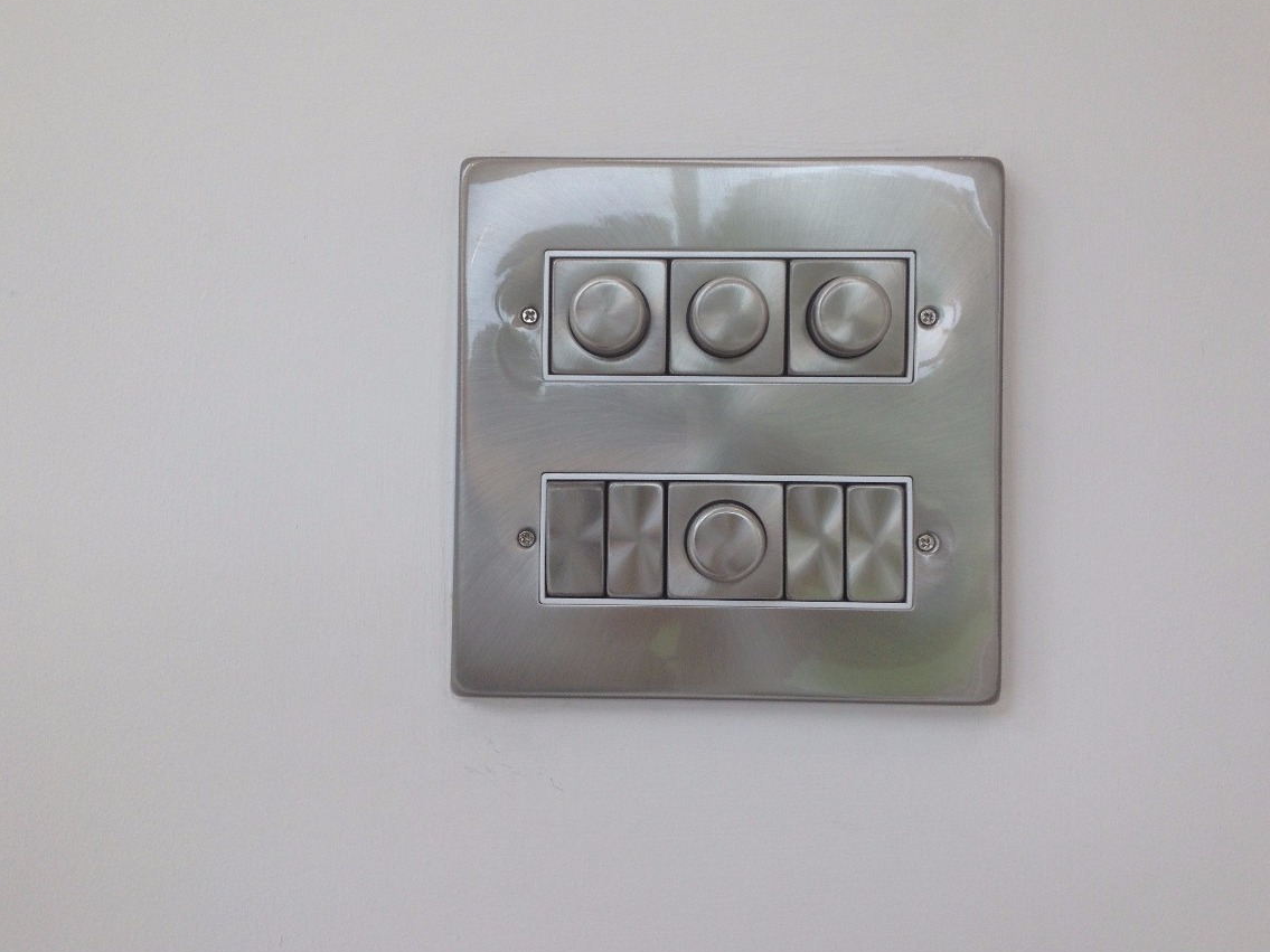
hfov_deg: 50.1
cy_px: 460
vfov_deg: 38.7
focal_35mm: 37
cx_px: 634
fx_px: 1357
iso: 50
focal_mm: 4.28
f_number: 2.4
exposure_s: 1/120
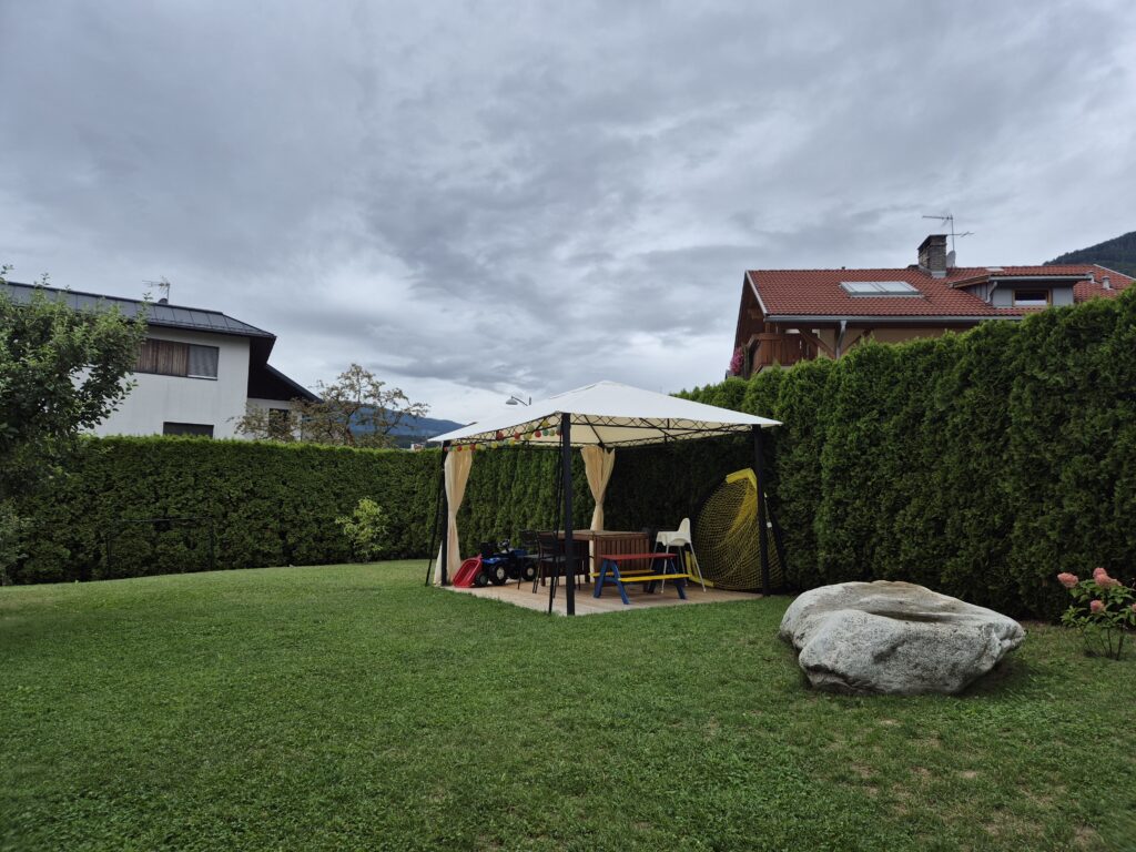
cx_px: 568
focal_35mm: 23
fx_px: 755
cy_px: 426
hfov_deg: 73.9
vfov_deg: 58.9
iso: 25
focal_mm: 5.4
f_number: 1.8
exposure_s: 1/762
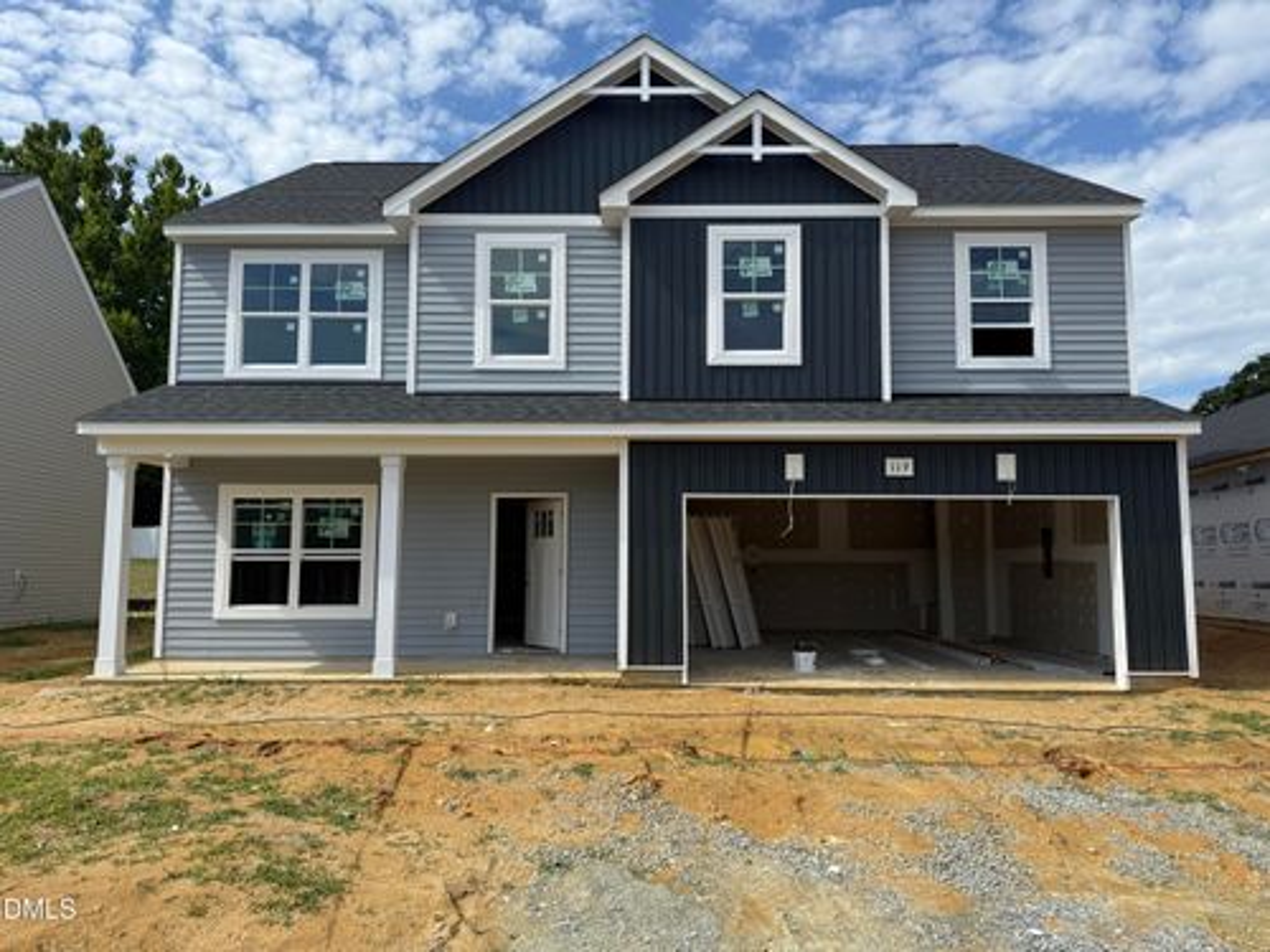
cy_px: 476
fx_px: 881
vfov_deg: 56.8
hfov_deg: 71.6
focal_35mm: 24
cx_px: 635
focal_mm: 6.76
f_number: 1.78
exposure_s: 1/5319
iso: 80
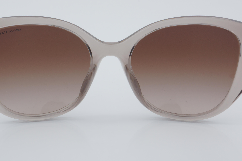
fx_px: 518
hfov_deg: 26.3
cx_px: 112
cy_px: 63
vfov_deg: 17.7
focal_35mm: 77
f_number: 32
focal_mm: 40
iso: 100
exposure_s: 1/4
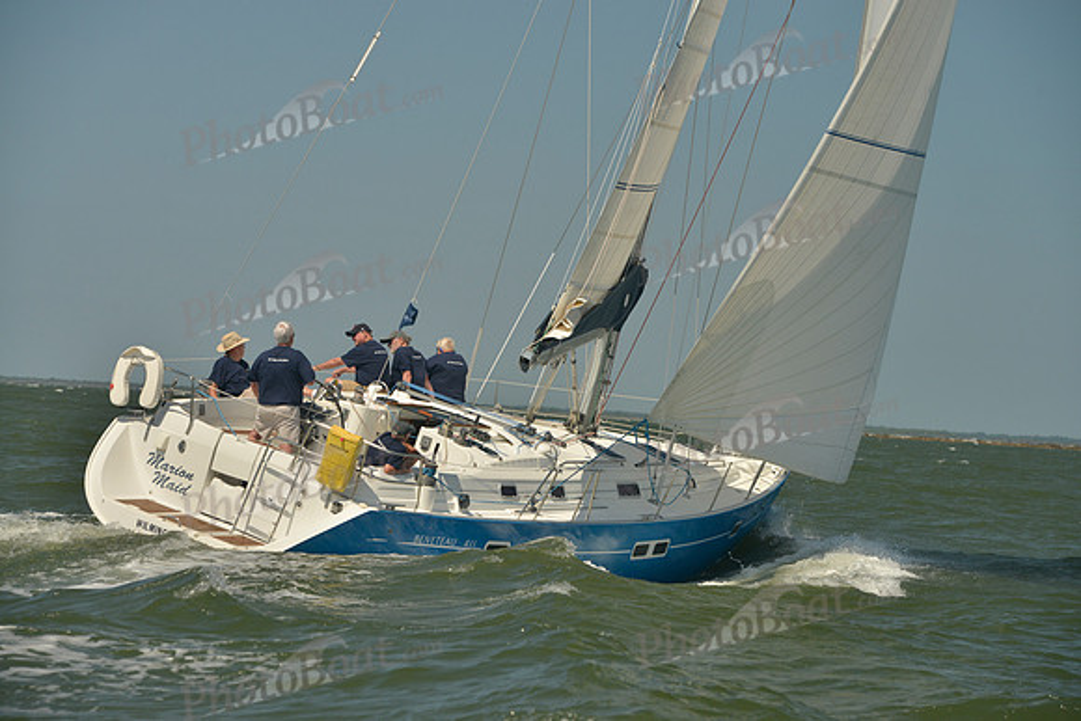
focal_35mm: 135
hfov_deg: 15.2
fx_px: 4055
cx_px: 540
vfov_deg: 10.2
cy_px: 360
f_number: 9
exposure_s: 1/1000
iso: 280
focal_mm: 135
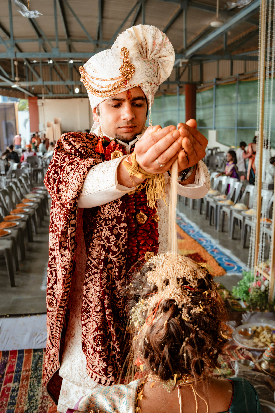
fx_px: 401
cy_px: 206
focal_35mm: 35
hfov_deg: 37.9
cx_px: 138
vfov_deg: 54.4
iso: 125
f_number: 8
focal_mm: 35
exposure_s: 1/15
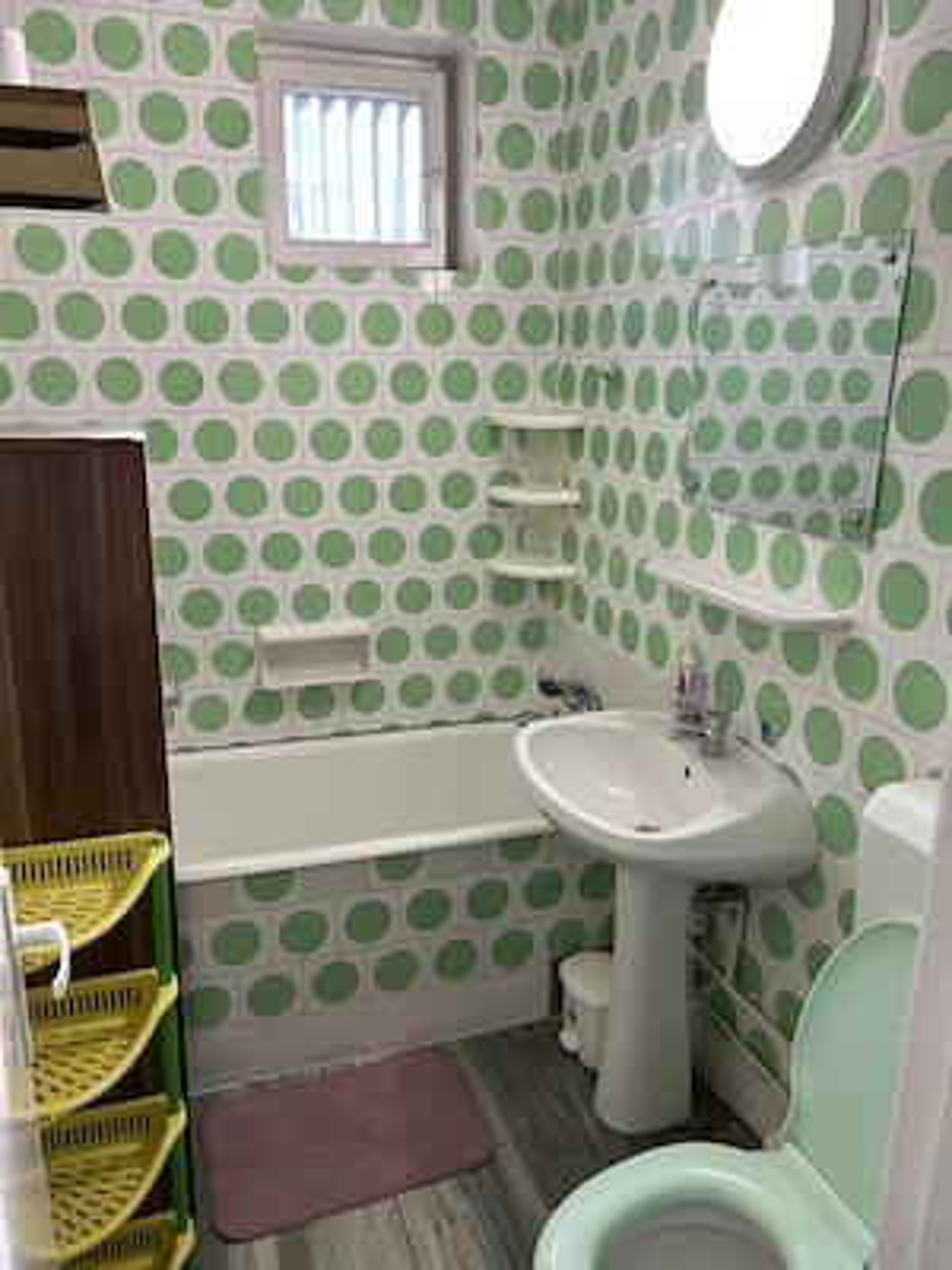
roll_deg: -0.4
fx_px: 953
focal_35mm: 26
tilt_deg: -16.2
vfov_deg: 67.3
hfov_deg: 53.1
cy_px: 635
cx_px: 476
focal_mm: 5.7
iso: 100
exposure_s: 1/100
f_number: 1.5
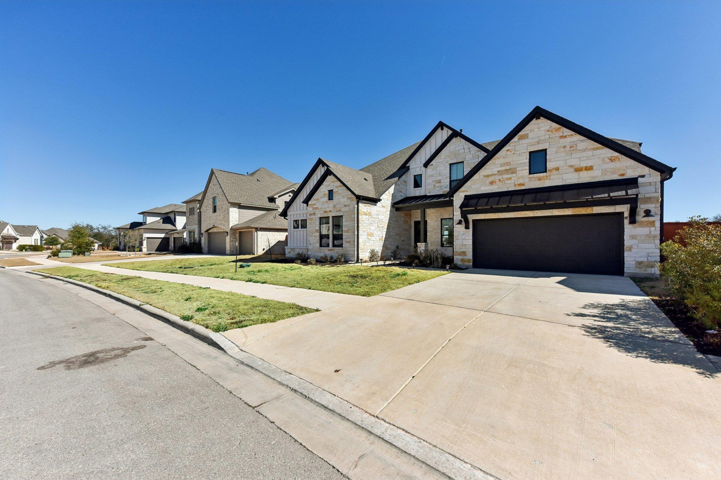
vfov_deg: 81.2
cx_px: 360
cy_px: 240
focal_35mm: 14
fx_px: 280
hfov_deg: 104.3
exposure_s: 1/6400
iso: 800
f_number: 8
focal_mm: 14
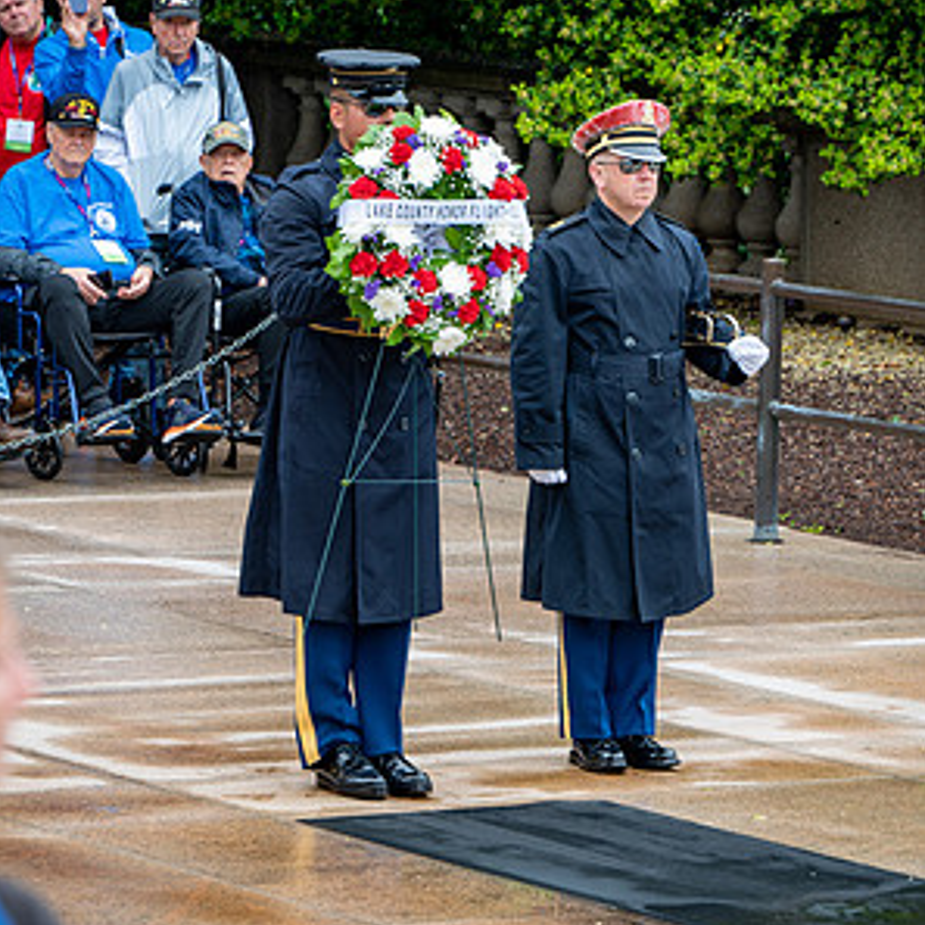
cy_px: 414
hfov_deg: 7.0
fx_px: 7588
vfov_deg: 7.0
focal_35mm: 251
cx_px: 462
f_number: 6.3
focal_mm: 195
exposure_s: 1/100
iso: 220
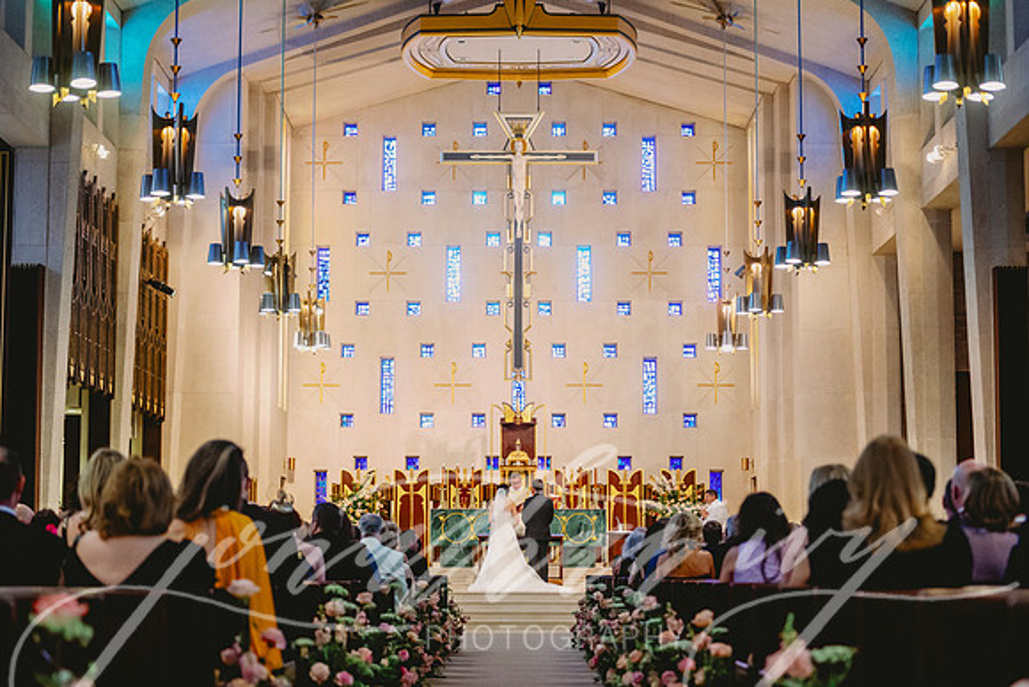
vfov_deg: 19.5
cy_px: 344
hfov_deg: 28.8
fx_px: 2001
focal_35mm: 70
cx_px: 514
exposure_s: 1/200
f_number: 2.8
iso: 2000
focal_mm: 70
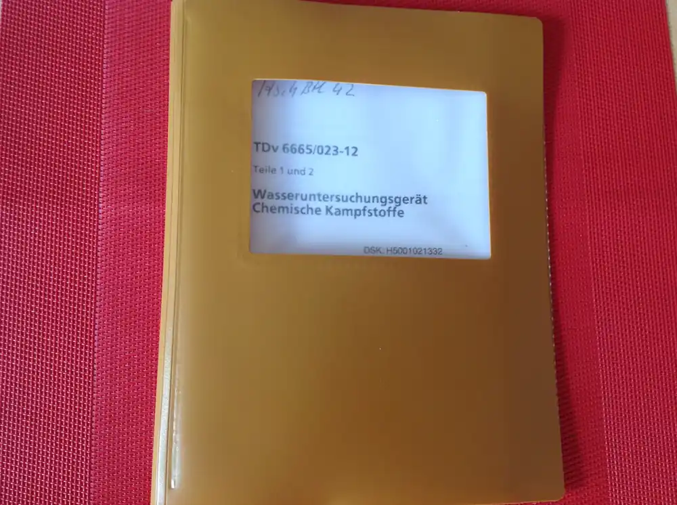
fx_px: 683
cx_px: 338
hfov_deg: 52.7
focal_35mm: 35
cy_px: 252
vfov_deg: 40.6
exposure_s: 1/15
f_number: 2.4
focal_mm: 4.28
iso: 64
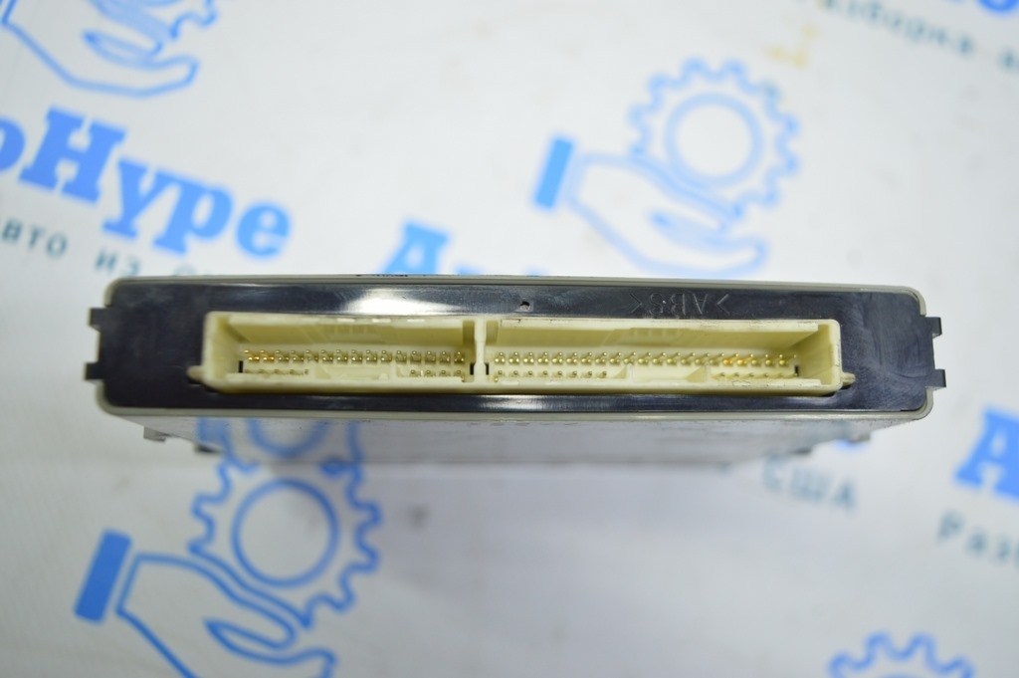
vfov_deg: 36.8
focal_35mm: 36
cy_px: 339
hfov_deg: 53.2
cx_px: 510
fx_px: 1018
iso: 400
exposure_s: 1/40
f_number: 4
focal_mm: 24
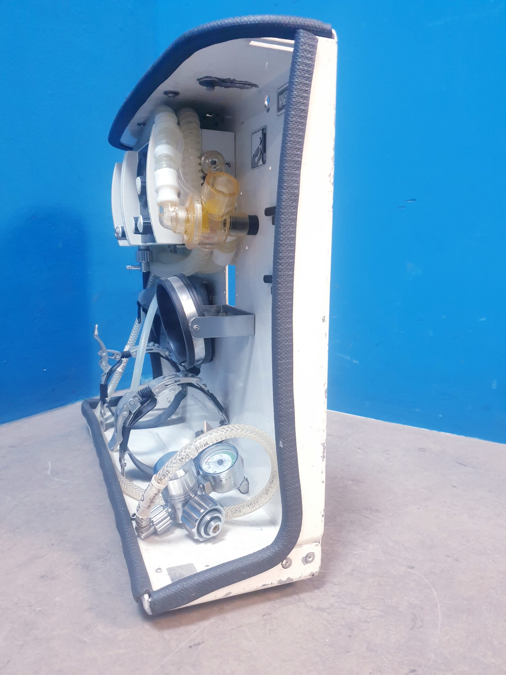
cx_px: 253
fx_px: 507
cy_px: 338
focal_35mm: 26
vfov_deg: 67.3
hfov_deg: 53.1
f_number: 1.5
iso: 250
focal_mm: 4.3
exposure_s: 1/50
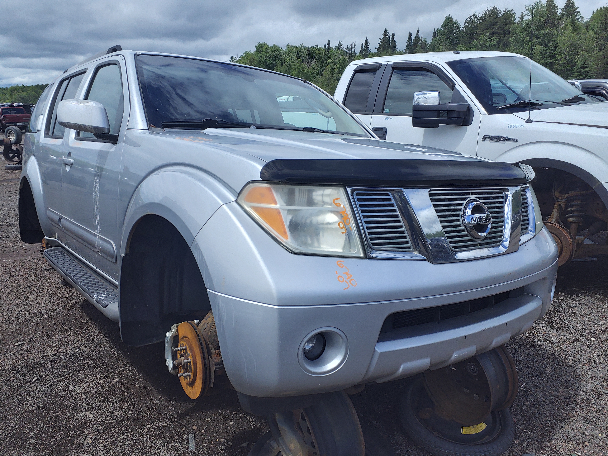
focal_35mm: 26
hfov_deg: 67.3
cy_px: 228
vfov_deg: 53.1
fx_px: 457
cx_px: 304
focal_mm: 3.58
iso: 40
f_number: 1.9
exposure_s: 1/1255
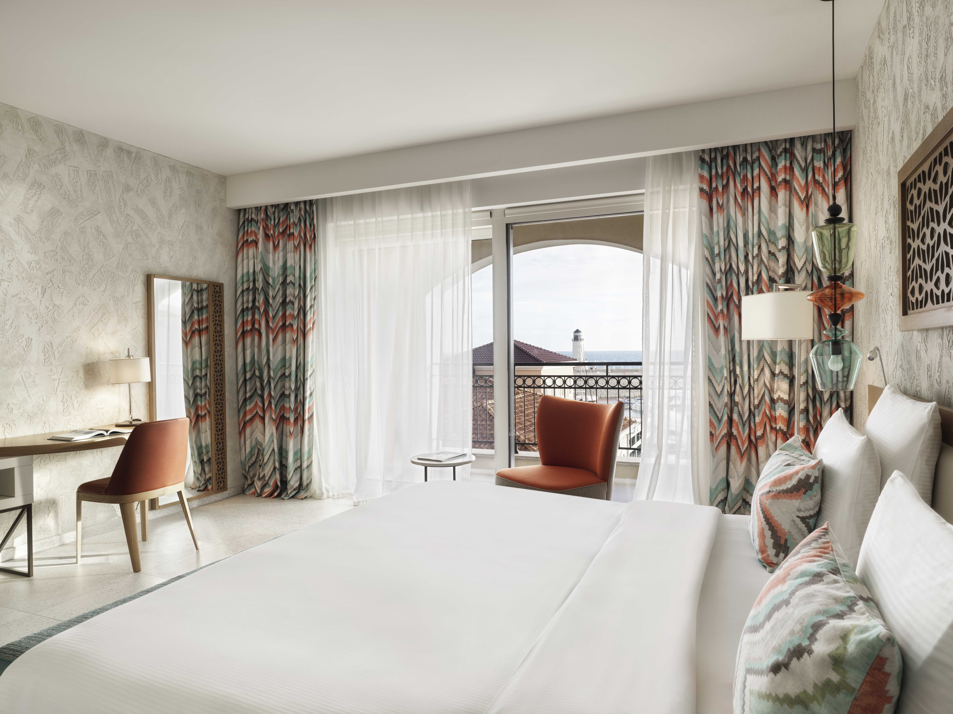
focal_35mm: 22
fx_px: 606
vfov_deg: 61.1
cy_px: 357
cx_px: 476
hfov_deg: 76.4
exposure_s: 1/3.33
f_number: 11
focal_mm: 28
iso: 200
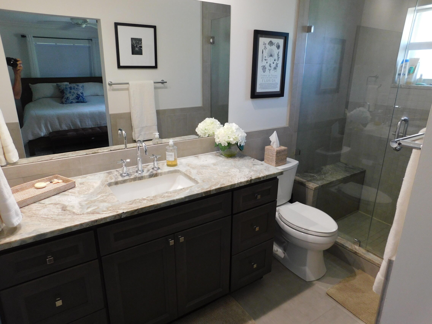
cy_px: 162
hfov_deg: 73.9
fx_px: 287
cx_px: 216
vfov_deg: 58.9
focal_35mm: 23
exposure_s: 1/30
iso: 250
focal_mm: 4
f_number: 3
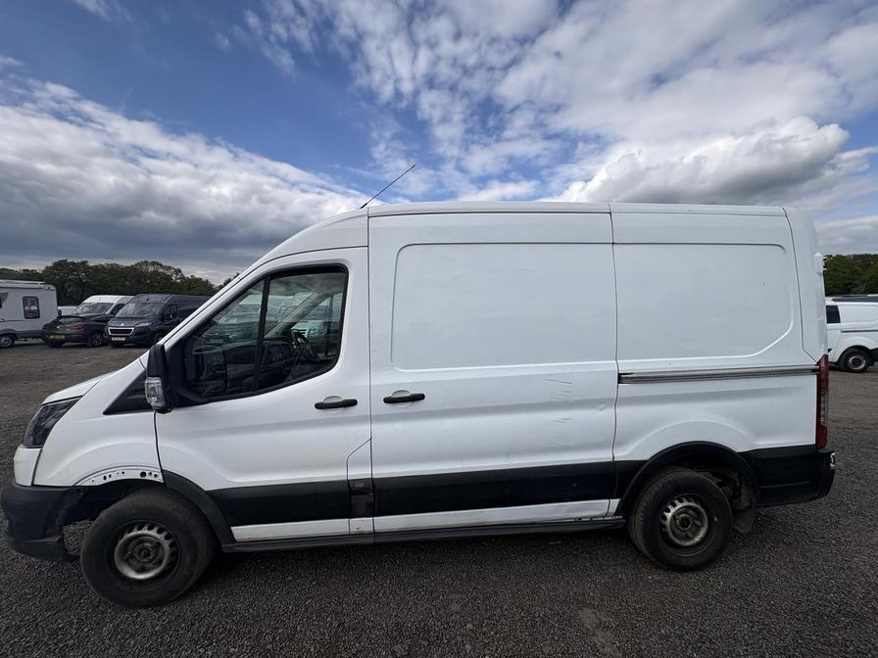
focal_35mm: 14
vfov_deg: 85.7
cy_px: 329
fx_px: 355
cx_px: 439
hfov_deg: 102.1
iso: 40
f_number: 2.2
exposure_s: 1/2674
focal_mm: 2.22
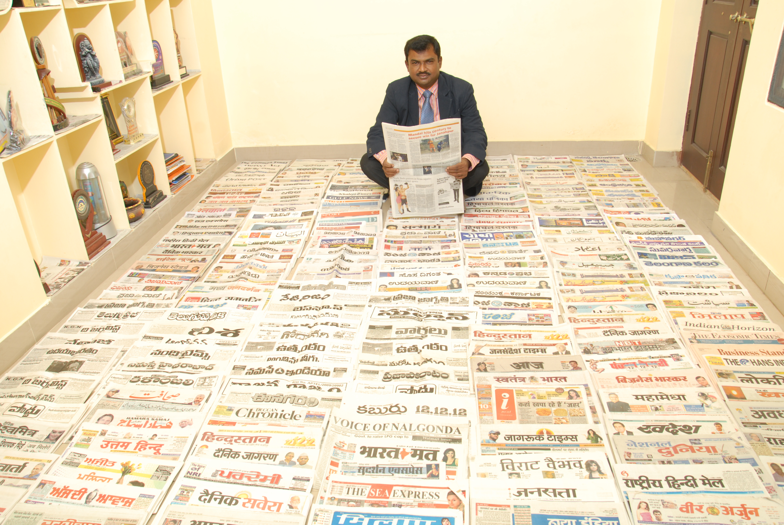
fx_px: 589
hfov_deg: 67.3
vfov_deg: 48.0
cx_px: 392
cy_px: 262
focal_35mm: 27
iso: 200
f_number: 8
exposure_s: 1/125
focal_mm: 18
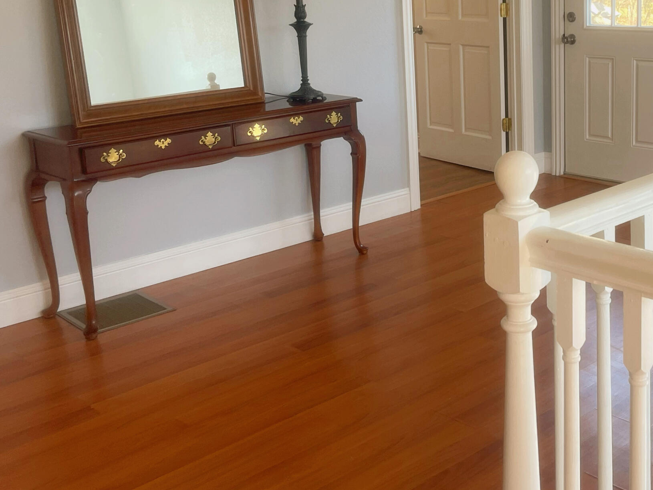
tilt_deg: -10.3
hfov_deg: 40.0
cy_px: 124
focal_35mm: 46
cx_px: 498
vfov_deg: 31.0
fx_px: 868
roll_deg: +1.1
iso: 80
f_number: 1.6
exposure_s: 1/121
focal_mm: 5.1
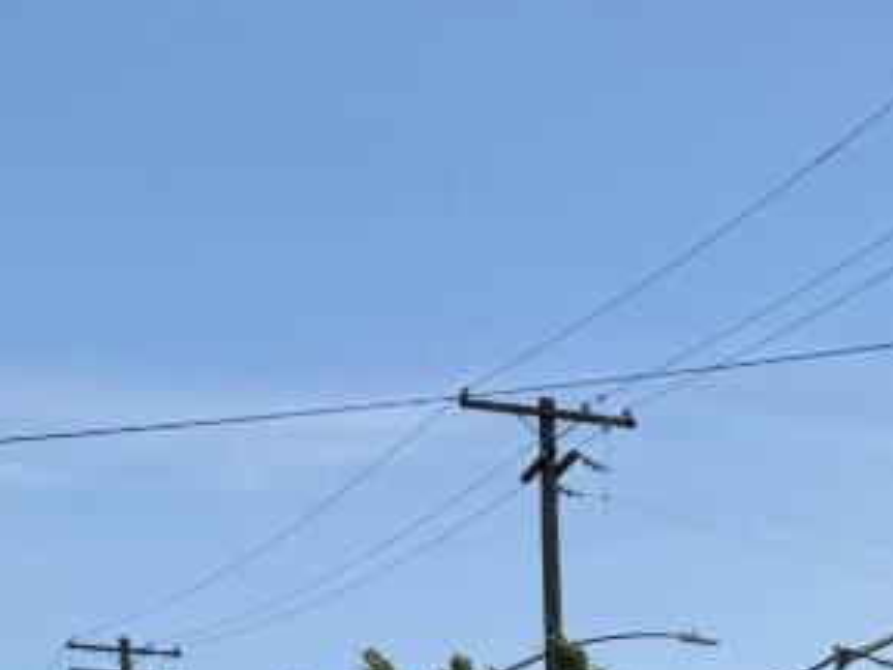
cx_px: 2099
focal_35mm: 125
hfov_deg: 12.6
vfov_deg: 10.7
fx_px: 3225
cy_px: 1416
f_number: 1.78
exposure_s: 1/7353
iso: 80
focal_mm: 6.76
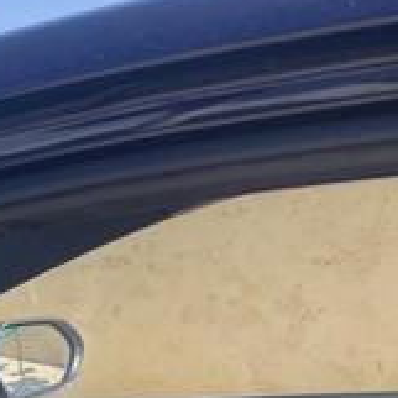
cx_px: -178
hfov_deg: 16.1
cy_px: 533
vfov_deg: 16.4
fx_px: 1301
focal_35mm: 100
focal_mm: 4
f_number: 1.8
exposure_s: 1/268
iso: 20
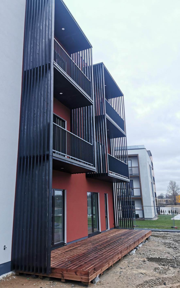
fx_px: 228
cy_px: 143
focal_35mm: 29
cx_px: 82
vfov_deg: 64.6
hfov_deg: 43.1
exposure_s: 1/99.9
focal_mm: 5.56
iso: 64
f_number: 1.6
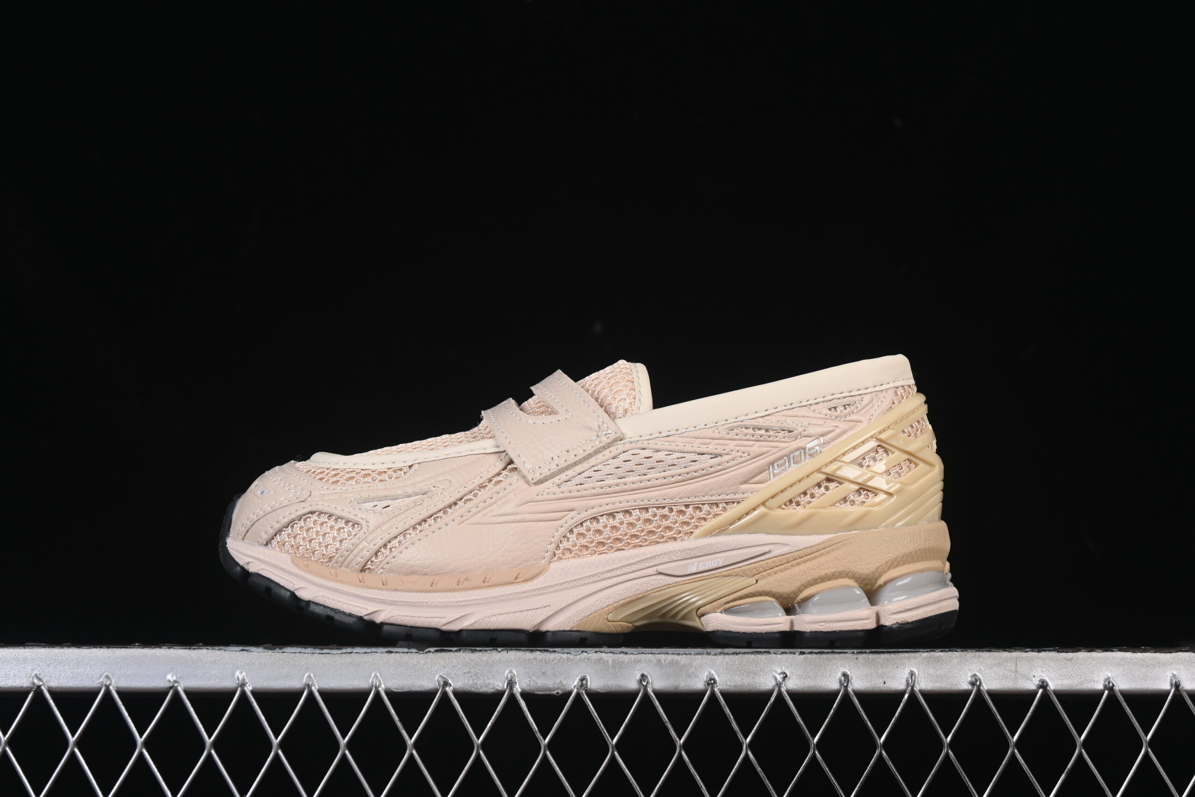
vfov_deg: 18.2
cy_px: 398
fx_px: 2490
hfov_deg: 27.0
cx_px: 598
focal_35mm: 75
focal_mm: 50
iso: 160
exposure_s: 1/80
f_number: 8
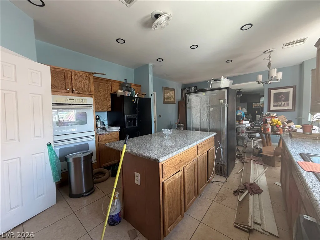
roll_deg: +1.5
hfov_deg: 102.1
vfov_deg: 85.7
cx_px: 160
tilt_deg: -3.2
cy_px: 120
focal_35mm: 14
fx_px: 129
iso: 320
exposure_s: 1/121
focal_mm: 2.22
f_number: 2.2
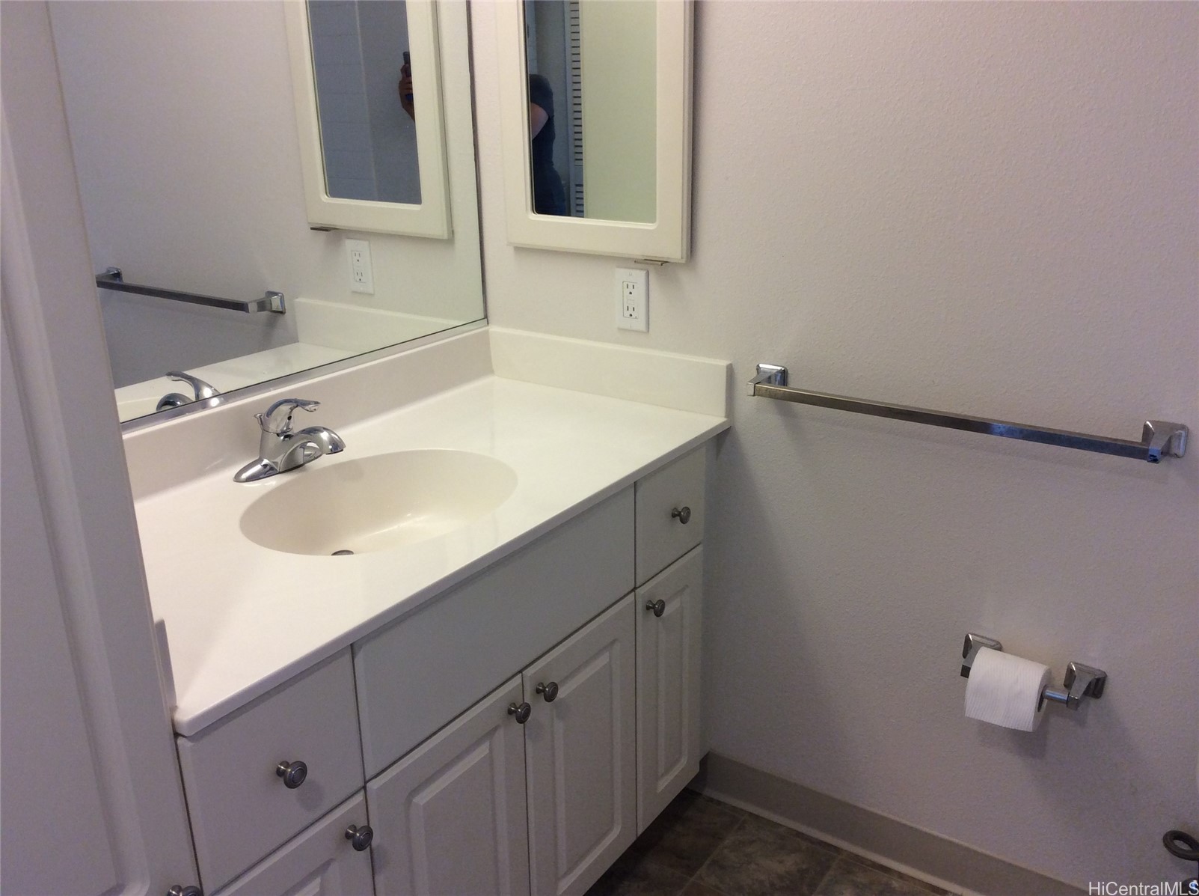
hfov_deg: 56.9
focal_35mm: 32
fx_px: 1107
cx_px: 600
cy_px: 448
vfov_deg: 44.0
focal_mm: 3.3
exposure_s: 1/25
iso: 50
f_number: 2.4
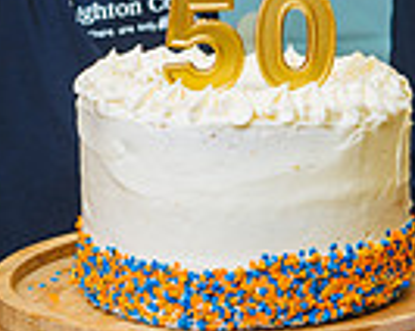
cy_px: -21
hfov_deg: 9.5
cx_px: 331
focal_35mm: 204
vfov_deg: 7.5
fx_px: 2502
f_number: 4
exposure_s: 1/200
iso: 200
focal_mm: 40
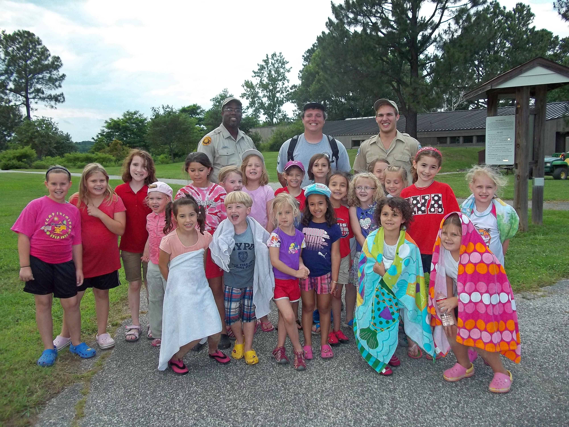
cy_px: 214
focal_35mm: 32
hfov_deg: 56.8
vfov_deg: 44.2
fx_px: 526
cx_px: 284
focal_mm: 5.7
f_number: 2.9
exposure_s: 1/800
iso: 100
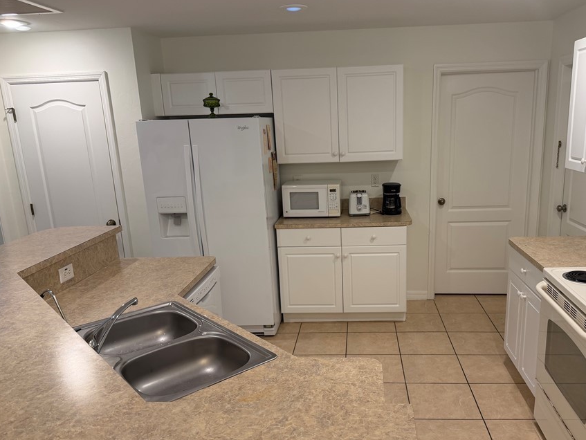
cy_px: 246
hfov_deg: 61.5
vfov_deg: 48.2
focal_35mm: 29
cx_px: 326
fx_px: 491
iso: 100
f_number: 1.78
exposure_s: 1/60
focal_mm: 6.76
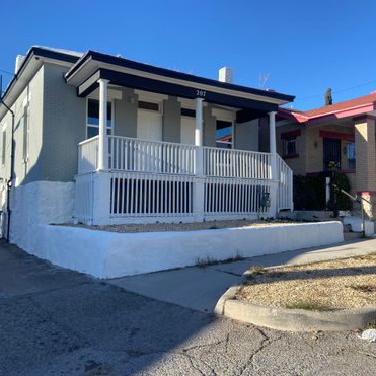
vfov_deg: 52.5
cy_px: 187
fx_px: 381
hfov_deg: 52.4
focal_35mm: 31
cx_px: 168
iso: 32
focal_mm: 4.25
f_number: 1.8
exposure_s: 1/1543
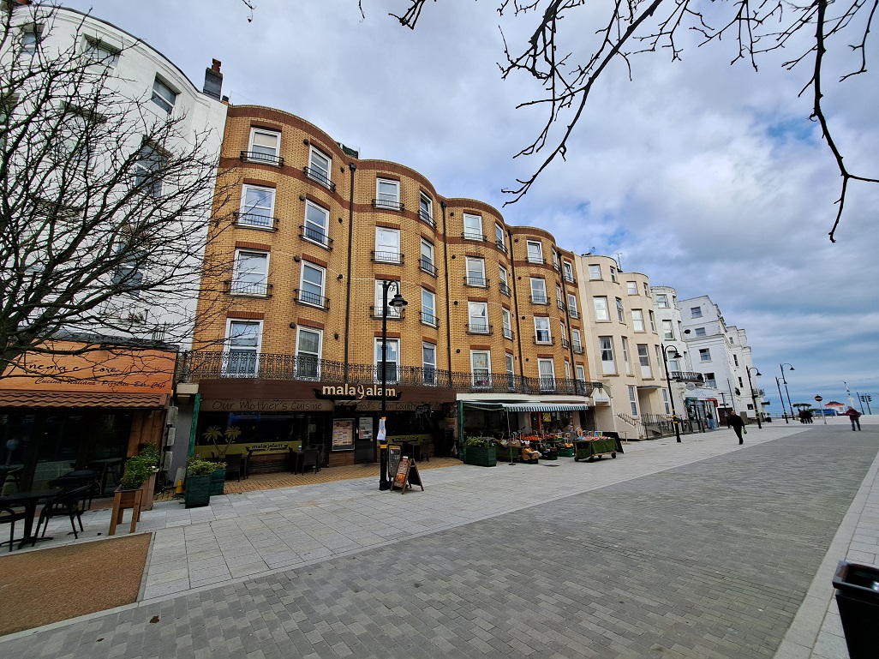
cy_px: 330
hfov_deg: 106.2
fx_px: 330
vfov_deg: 89.9
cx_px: 440
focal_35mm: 13
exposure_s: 1/986
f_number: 2.2
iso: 50
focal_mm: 1.74
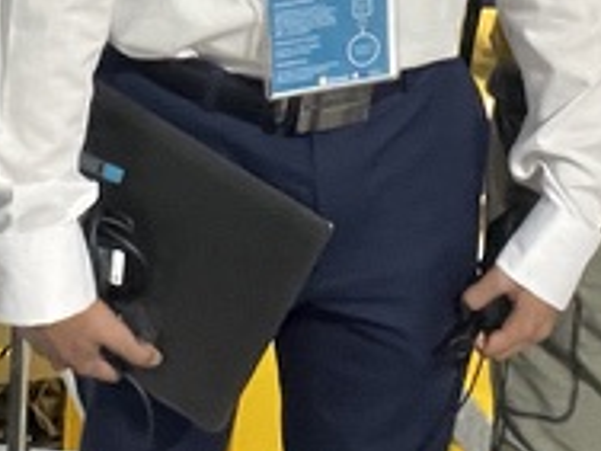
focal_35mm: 125
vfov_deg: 11.4
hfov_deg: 15.6
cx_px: 54
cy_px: -218
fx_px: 2170
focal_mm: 2.71
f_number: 2.2
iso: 400
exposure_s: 1/33
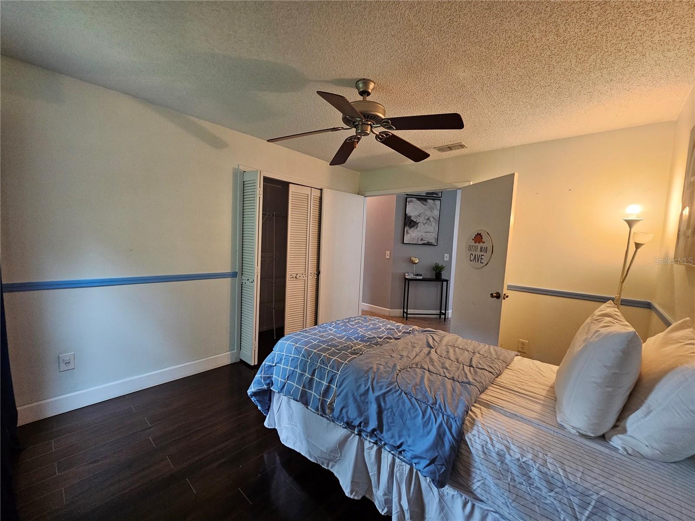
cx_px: 348
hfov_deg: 106.2
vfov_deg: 89.9
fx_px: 261
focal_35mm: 13
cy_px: 260
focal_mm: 2.2
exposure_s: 1/40
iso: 320
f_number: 2.2
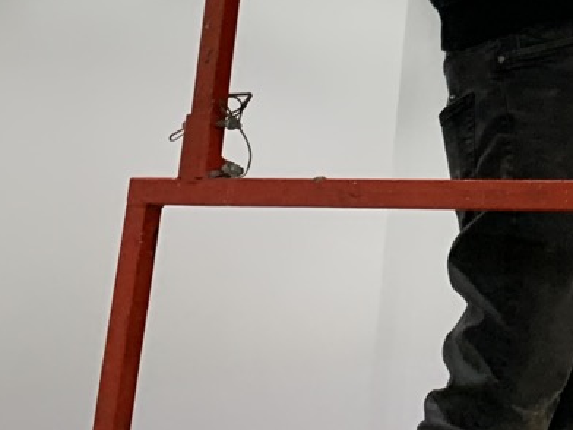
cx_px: 801
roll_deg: -2.7
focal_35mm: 106
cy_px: -442
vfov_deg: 12.3
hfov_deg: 17.1
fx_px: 1755
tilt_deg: +19.7
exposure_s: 1/50
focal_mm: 4.25
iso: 250
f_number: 1.8
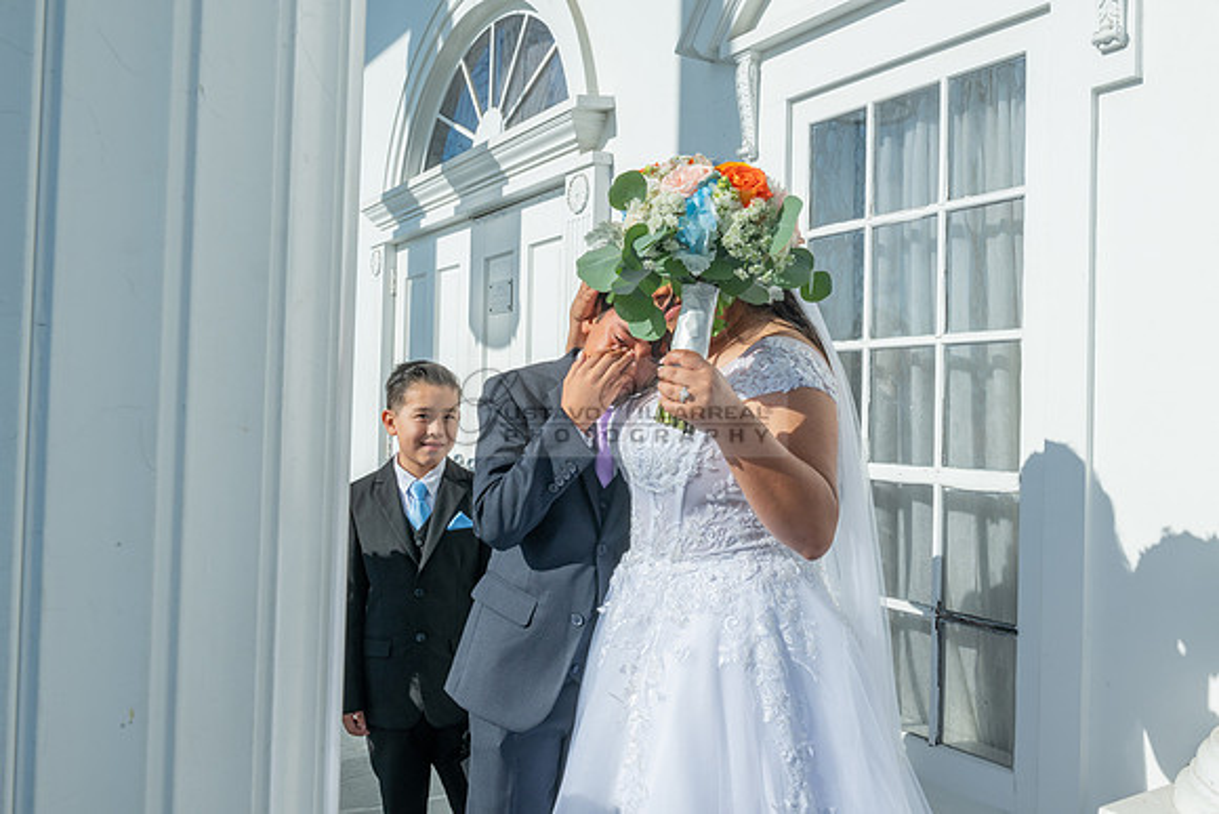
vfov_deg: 41.1
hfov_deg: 58.7
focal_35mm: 32
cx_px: 610
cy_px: 407
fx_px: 1084
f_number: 18
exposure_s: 1/200
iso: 250
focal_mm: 32
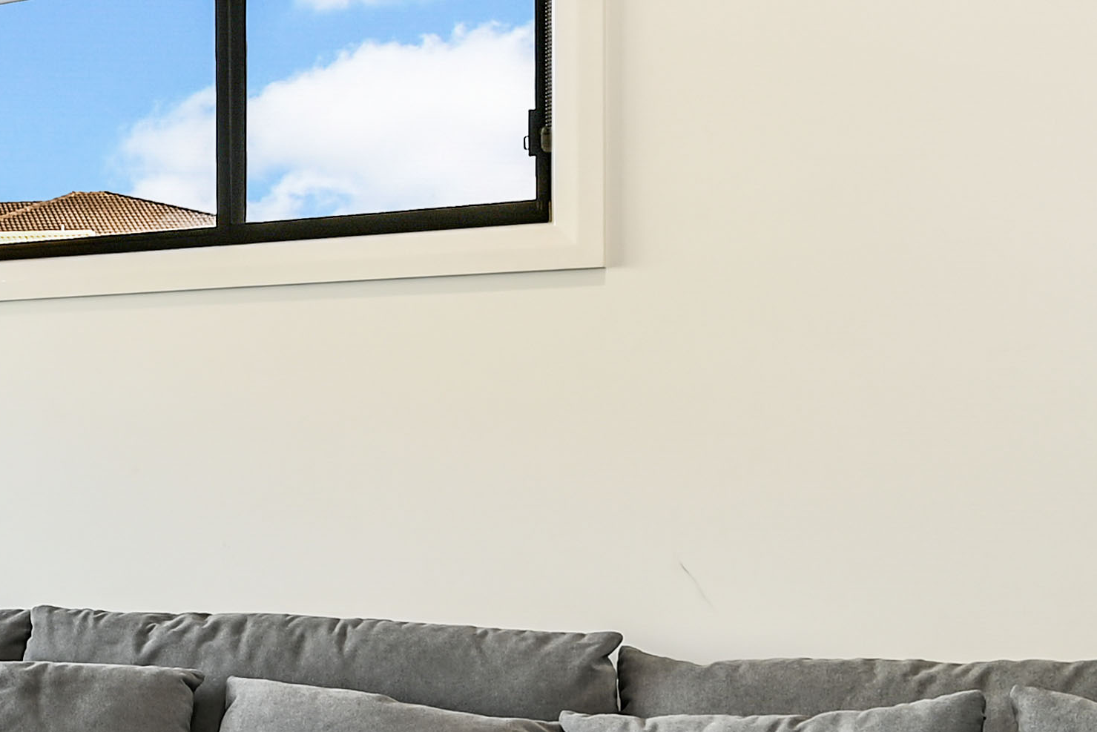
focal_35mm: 57
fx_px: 1737
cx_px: -484
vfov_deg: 23.5
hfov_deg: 26.7
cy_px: 570
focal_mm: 14
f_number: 9
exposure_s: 1/3
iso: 100
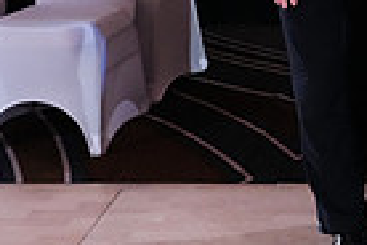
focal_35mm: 118
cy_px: -124
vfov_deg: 11.2
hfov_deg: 16.4
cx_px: 484
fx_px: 1203
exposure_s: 1/200
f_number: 4
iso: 5000
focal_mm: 28
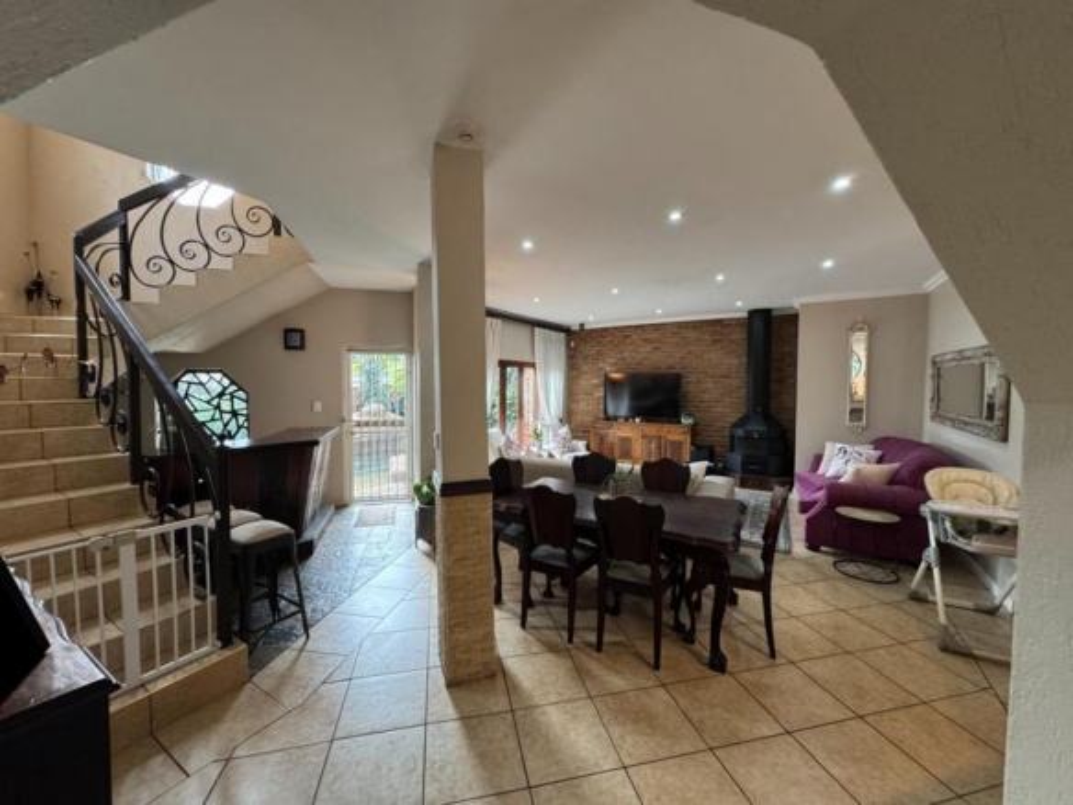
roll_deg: -0.3
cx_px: 536
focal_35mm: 14
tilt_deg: -0.9
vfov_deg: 85.7
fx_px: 434
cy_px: 402
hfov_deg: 102.1
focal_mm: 2.22
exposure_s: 1/50
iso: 200
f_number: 2.2
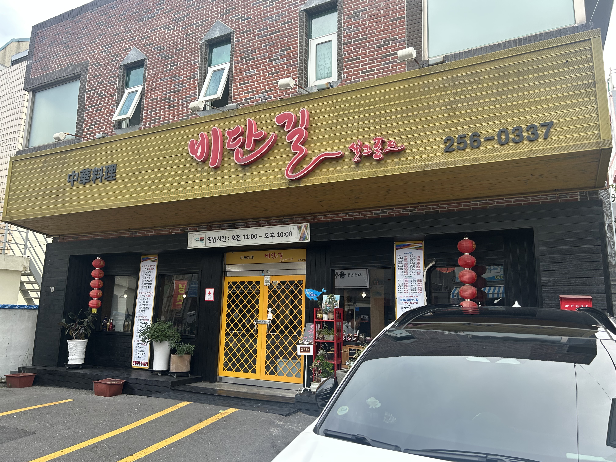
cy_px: 231
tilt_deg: +9.3
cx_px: 308
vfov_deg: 53.1
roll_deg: -1.3
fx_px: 463
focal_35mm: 26
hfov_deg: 67.3
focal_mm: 5.7
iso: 50
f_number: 1.5
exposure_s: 1/380
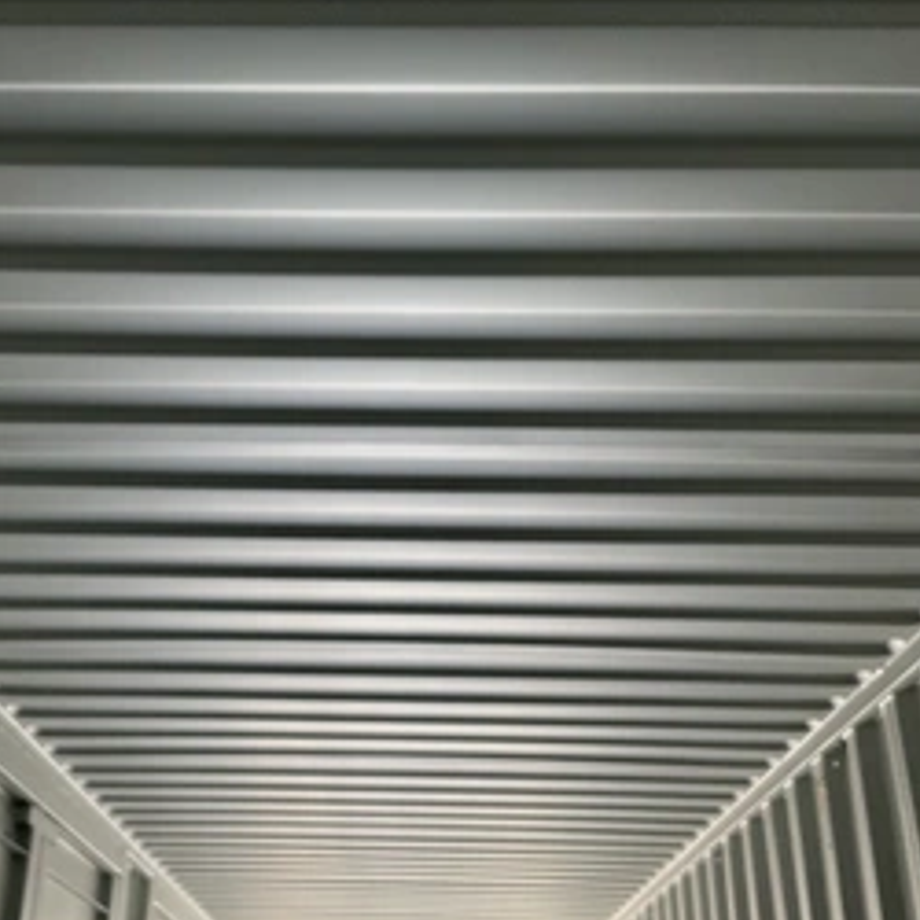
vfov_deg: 40.8
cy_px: 519
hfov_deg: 40.8
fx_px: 1233
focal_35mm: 41
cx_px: 375
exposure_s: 1/60
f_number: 1.8
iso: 100
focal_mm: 3
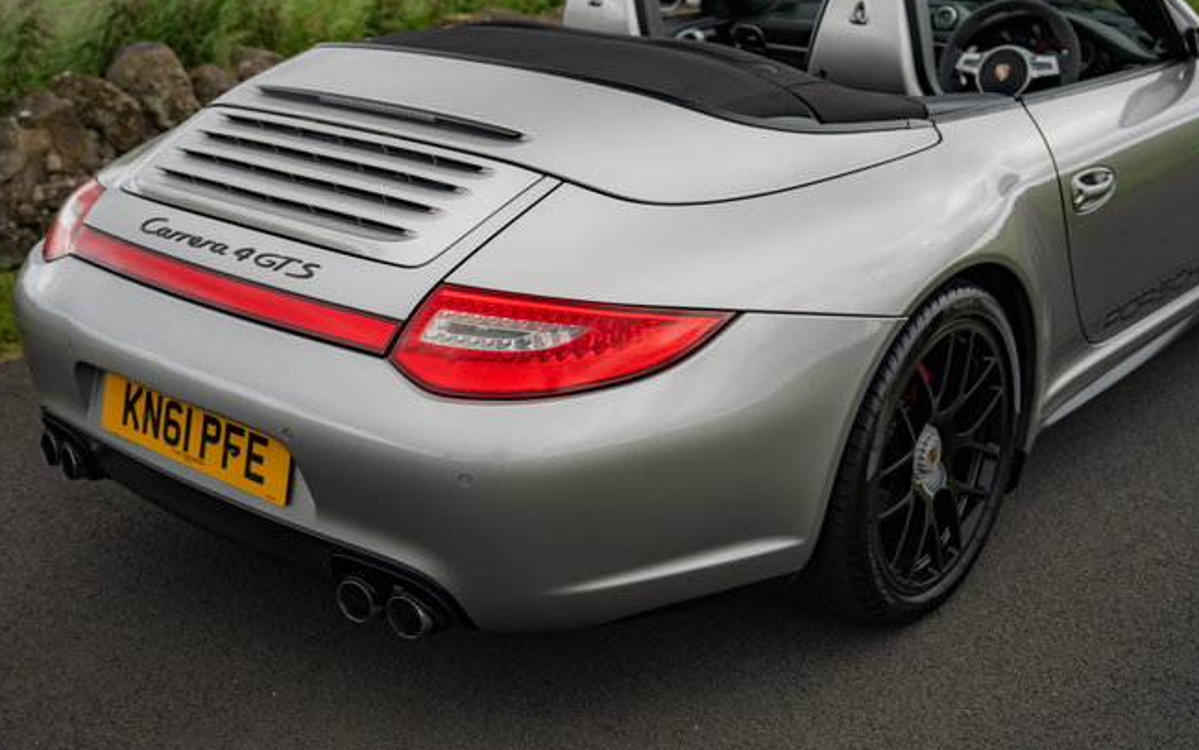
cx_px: 540
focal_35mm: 47
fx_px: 1536
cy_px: 303
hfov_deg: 42.6
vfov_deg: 27.4
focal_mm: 39
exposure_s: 1/400
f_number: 2.8
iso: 100
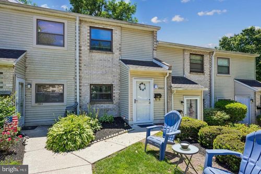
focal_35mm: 20
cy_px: 87
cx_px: 130
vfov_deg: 61.9
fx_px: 145
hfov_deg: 84.0
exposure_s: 1/1000
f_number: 5.6
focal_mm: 20
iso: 500
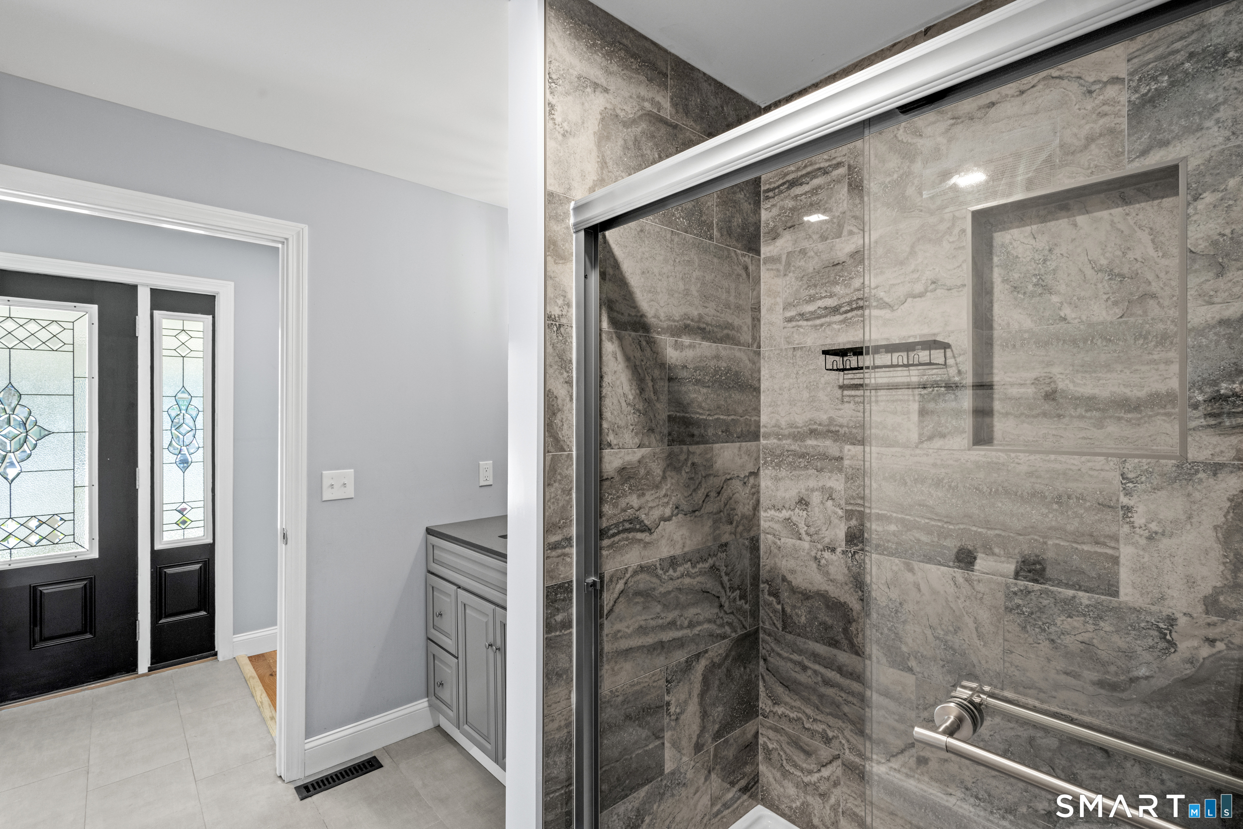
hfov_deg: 96.7
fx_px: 552
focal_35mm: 16
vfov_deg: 73.8
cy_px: 414
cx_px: 622
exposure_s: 1/3
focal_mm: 16
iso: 320
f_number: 9
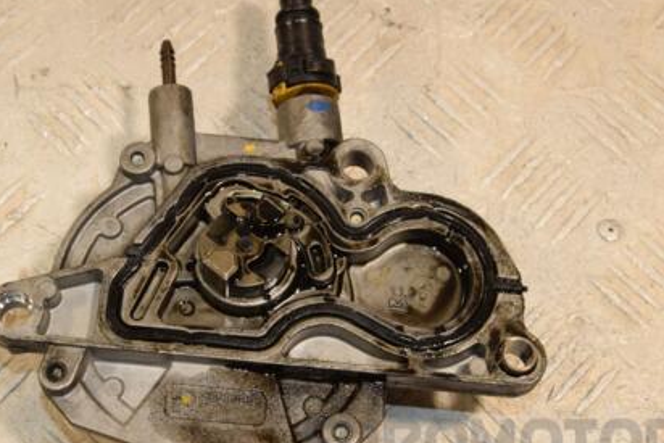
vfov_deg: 16.5
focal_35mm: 83
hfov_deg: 24.4
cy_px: 229
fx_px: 1531
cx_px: 272
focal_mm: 38
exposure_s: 1/200
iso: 800
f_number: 9
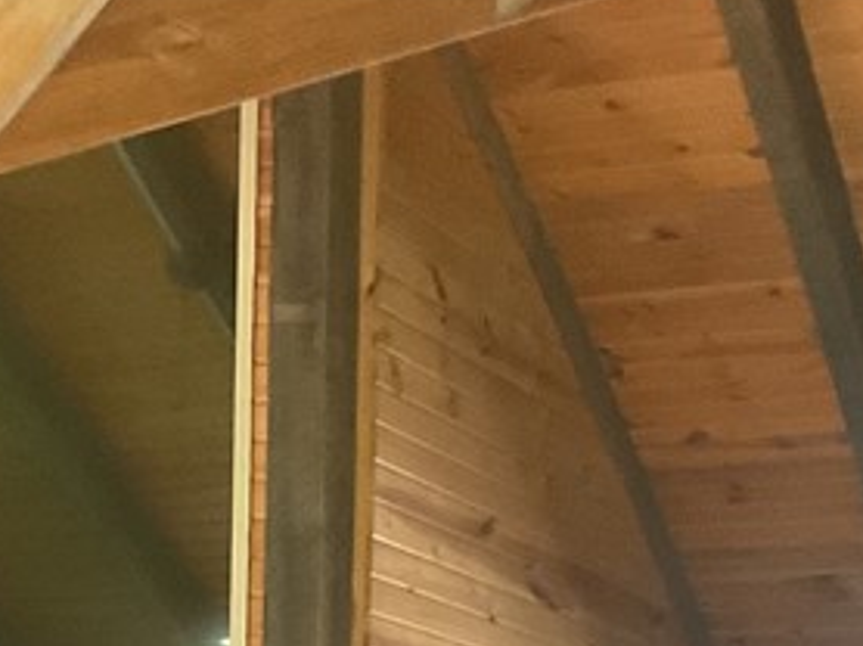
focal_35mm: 107
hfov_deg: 18.4
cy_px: 1152
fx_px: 2665
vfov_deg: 12.6
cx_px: 475
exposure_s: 1/60
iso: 250
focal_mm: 3
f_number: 1.8
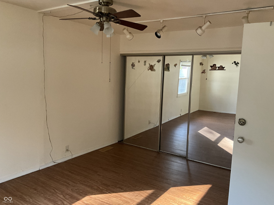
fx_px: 230
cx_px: 137
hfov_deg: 61.7
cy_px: 102
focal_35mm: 29
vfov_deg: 48.2
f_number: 1.8
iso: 200
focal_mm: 3
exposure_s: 1/60
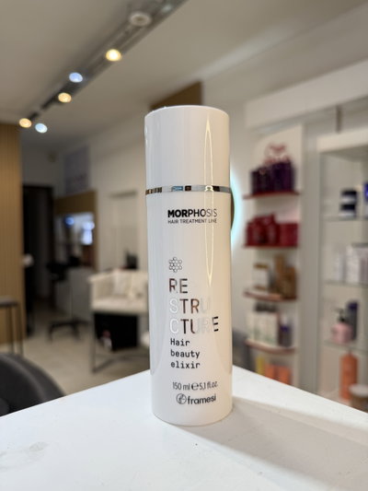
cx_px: 184
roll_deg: +0.3
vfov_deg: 71.6
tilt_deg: -1.9
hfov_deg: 56.8
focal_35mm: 24
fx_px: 340
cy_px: 246
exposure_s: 1/134
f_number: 1.78
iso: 50
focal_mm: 6.76
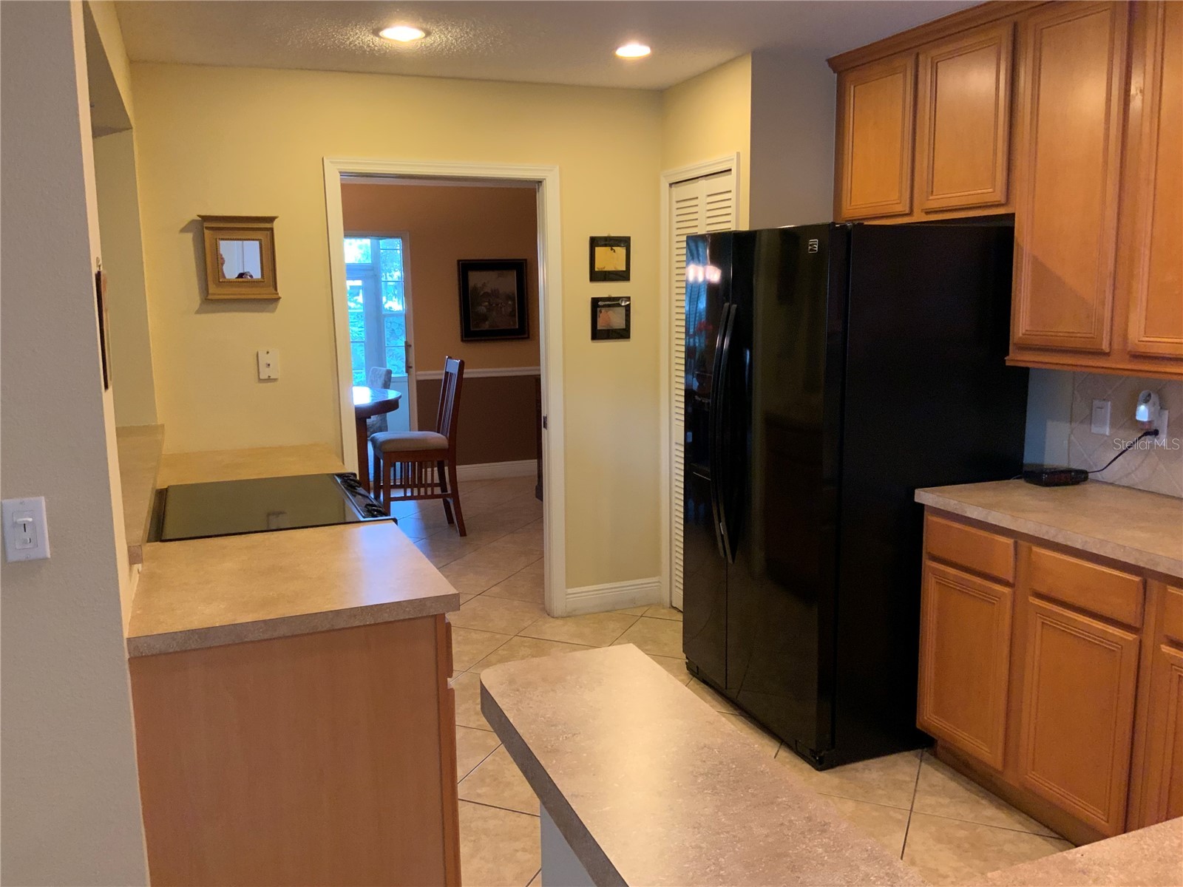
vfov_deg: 48.2
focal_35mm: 29
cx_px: 592
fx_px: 991
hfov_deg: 61.7
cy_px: 444
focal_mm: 3
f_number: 1.8
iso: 250
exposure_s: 1/60
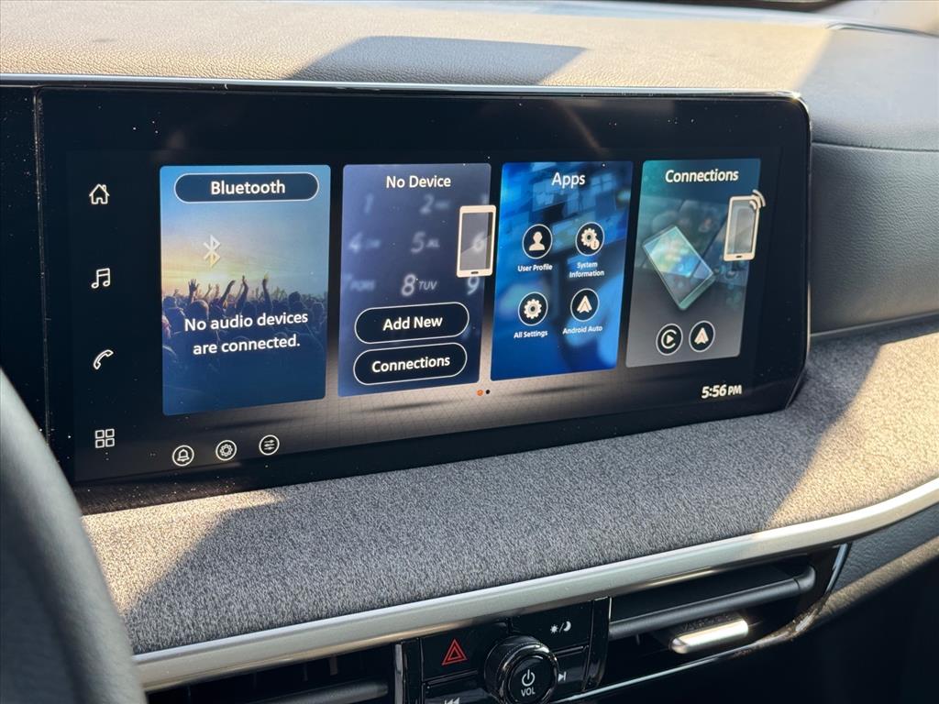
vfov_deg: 30.3
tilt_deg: -21.5
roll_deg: -4.1
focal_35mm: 48
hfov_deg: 39.7
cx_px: 470
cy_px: 352
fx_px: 1302
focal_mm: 6.76
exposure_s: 1/121
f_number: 1.78
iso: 64
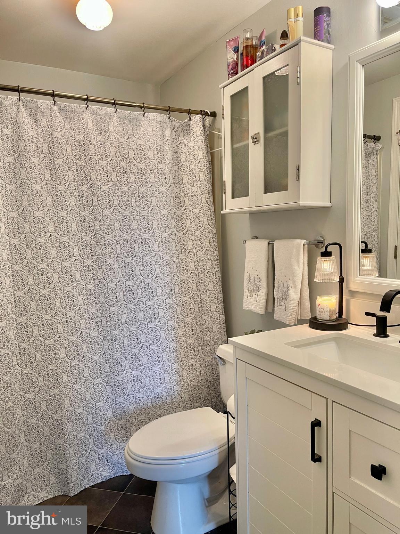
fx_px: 385
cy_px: 267
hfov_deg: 54.9
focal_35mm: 25
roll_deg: +1.3
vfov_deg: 69.4
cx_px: 200
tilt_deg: -5.9
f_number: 1.6
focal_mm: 5.1
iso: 100
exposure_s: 1/60
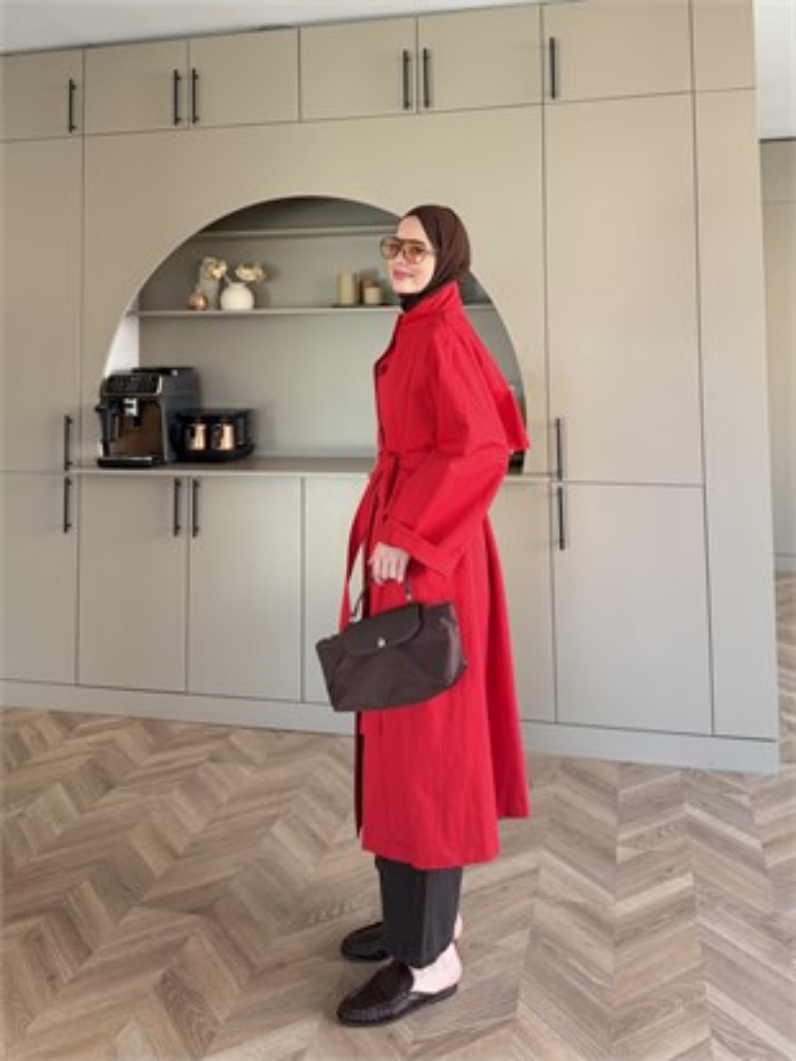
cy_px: 530
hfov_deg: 56.8
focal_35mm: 24
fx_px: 735
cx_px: 398
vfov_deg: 71.6
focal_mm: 6.76
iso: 160
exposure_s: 1/121
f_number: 1.78
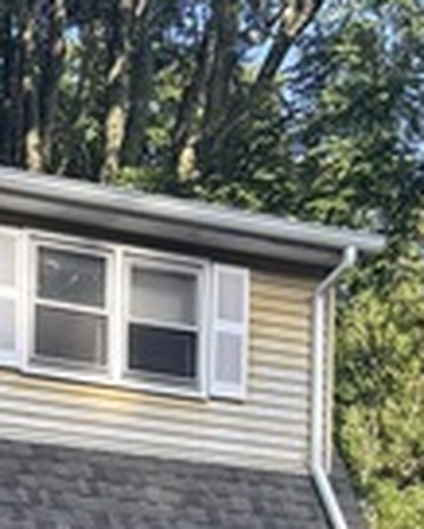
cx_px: -490
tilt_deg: -2.7
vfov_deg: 13.7
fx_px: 1943
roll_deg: +0.0
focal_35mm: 124
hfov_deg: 11.0
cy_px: 990
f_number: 1.6
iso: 64
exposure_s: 1/581
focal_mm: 5.96
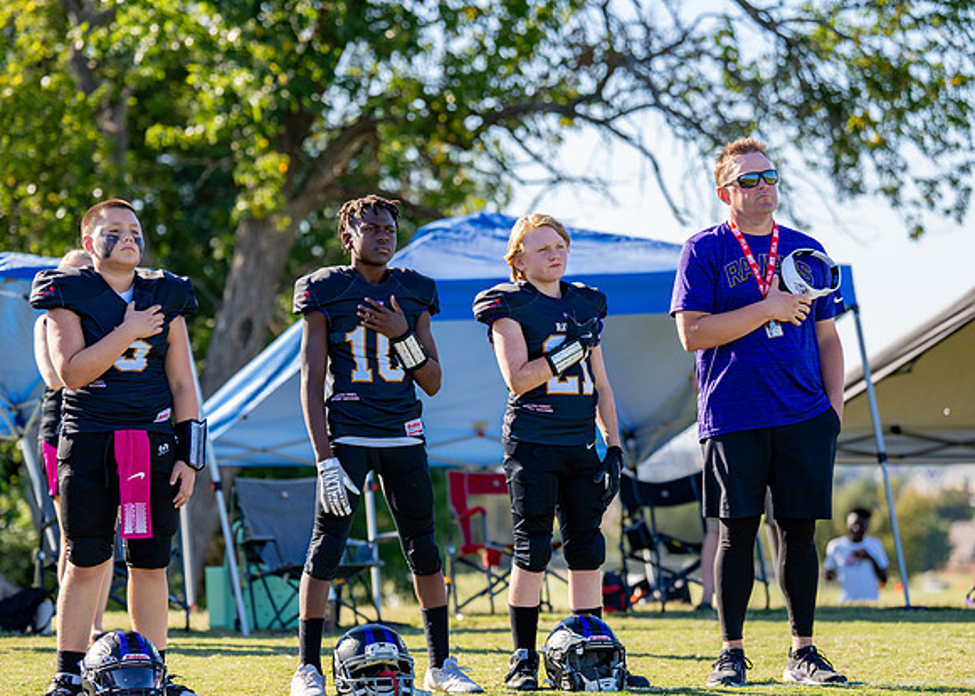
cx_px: 399
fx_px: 3736
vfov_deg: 10.6
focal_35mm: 135
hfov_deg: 14.9
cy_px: 383
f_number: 2.8
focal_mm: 116
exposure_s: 1/1000
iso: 160
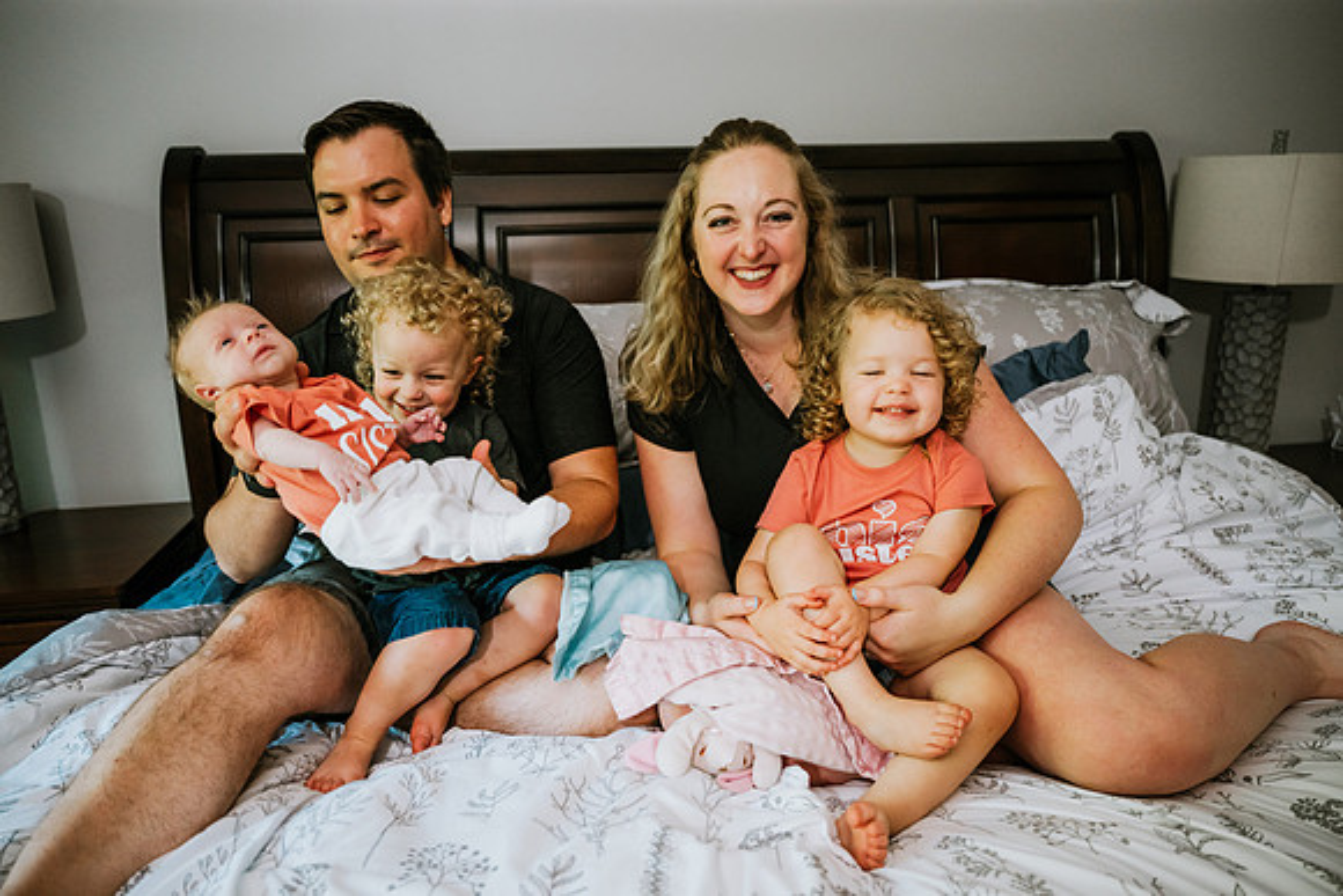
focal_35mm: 26
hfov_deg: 70.4
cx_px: 672
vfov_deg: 50.4
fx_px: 951
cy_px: 448
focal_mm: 25.5
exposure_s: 1/250
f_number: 2.8
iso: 1000
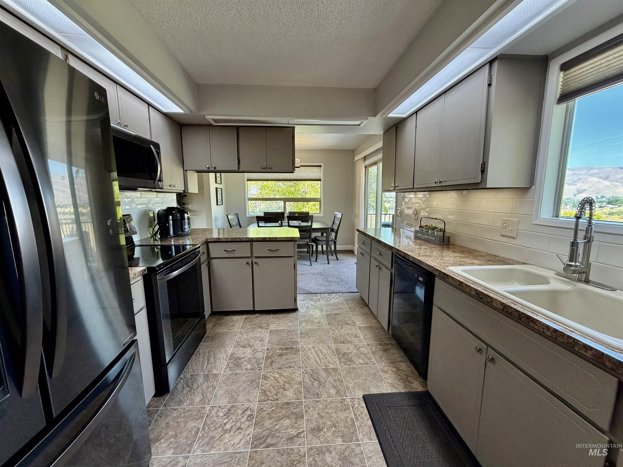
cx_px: 312
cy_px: 234
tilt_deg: -8.4
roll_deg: +0.5
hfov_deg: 102.1
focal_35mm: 14
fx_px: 252
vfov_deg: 85.7
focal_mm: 2.22
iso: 250
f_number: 2.2
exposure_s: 1/120
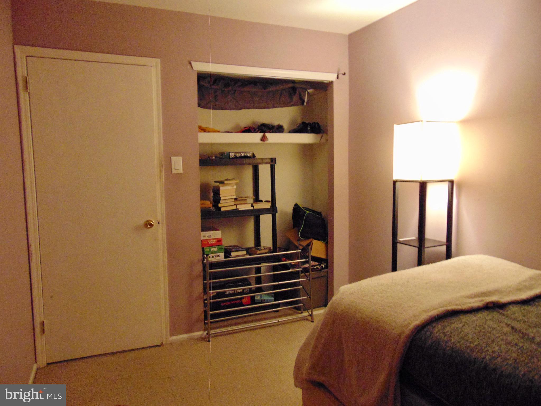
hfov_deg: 69.4
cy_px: 203
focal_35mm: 25
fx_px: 391
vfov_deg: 54.9
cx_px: 270
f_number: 3
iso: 500
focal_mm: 4.5
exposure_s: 1/25
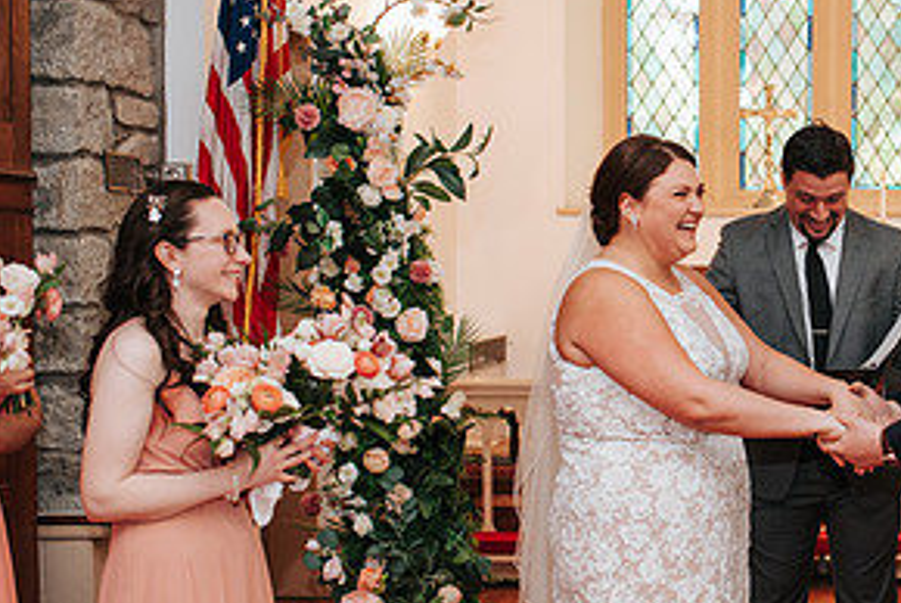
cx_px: 823
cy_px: 334
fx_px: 1779
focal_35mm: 71
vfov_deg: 19.2
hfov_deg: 27.3
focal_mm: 35
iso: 1000
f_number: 2.8
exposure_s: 1/200
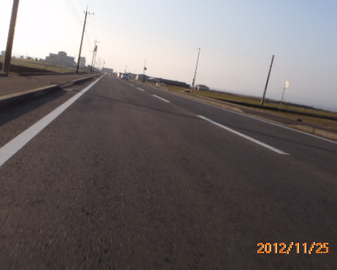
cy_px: 110
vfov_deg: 39.0
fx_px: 379
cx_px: 125
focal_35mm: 38
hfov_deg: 47.5
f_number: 5.6
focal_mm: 5
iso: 64
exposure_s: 1/320
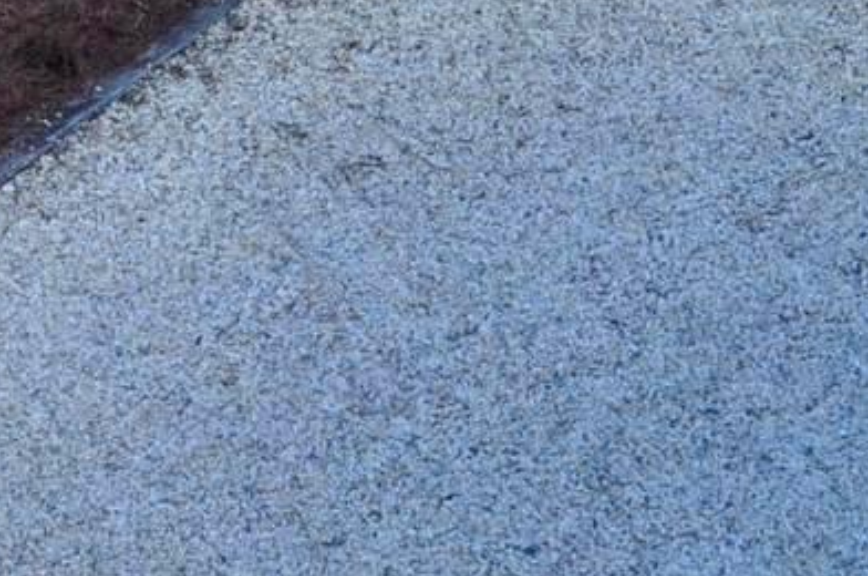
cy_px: -891
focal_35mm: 188
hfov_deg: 10.7
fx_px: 4525
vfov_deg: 6.8
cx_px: -275
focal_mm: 24
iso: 200
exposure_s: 1/125
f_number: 8
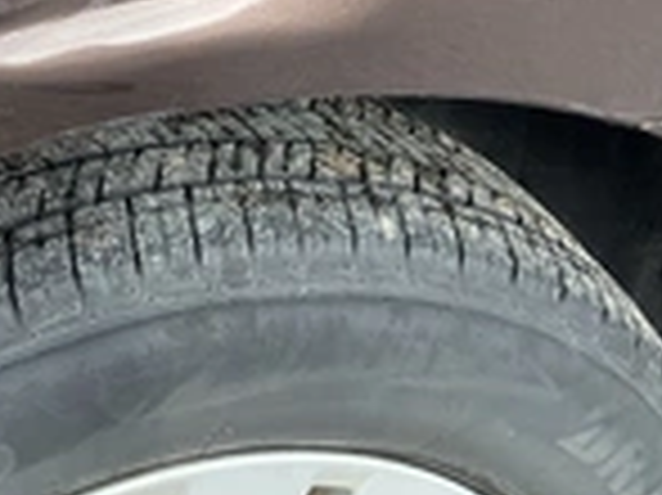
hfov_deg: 23.7
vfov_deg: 17.8
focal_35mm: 79
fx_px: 1510
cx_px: 5
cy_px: -94
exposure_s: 1/362
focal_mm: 3
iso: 25
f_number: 1.8
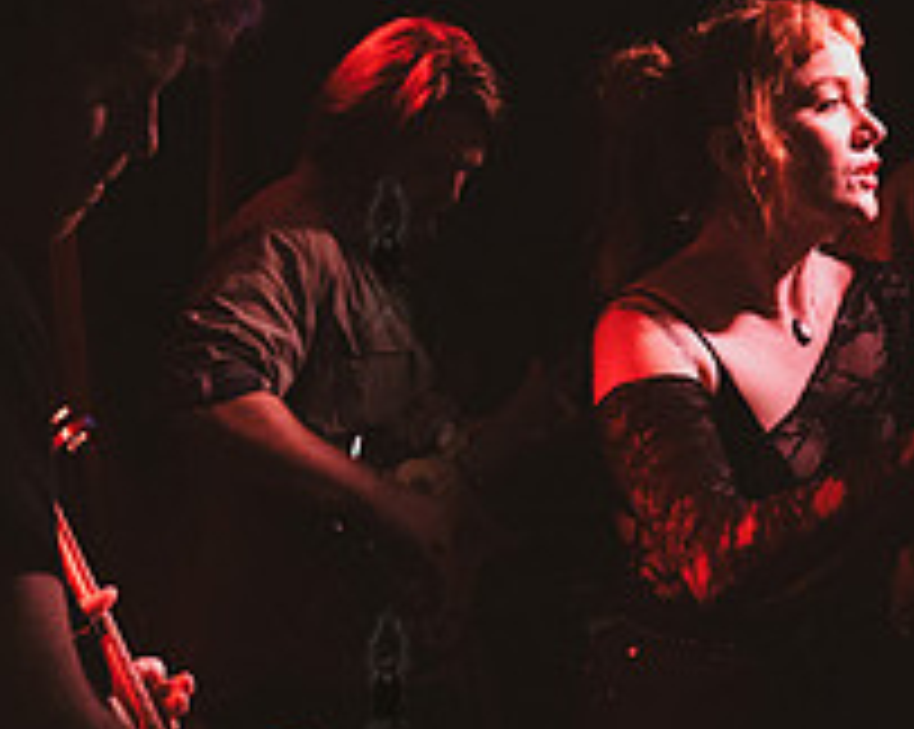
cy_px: 248
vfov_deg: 15.0
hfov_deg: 18.8
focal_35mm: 102
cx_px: 383
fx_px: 2757
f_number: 4
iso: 10000
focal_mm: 38
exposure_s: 1/400
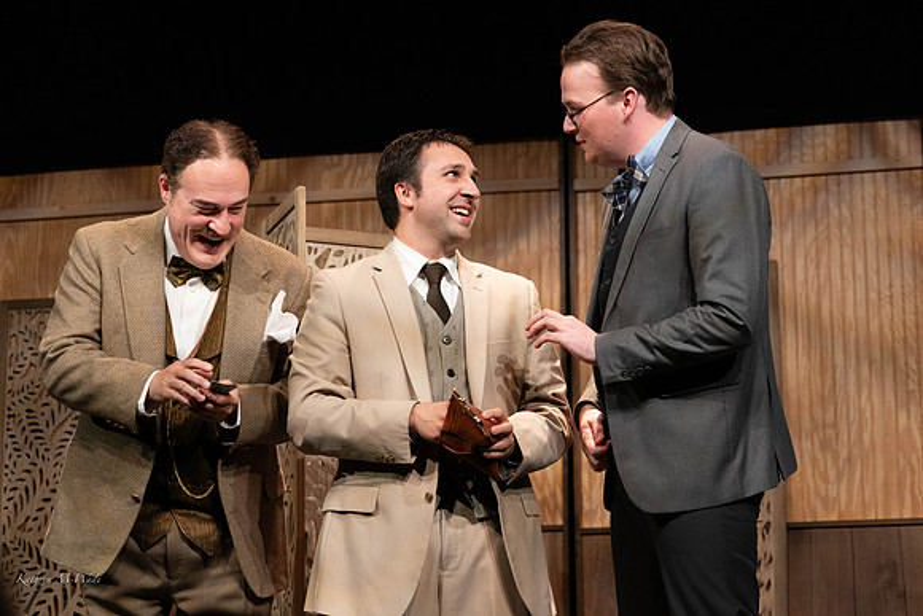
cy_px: 308
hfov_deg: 23.9
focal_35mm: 85
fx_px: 2180
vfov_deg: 16.1
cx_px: 462
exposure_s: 1/320
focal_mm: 85
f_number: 5.6
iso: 4000
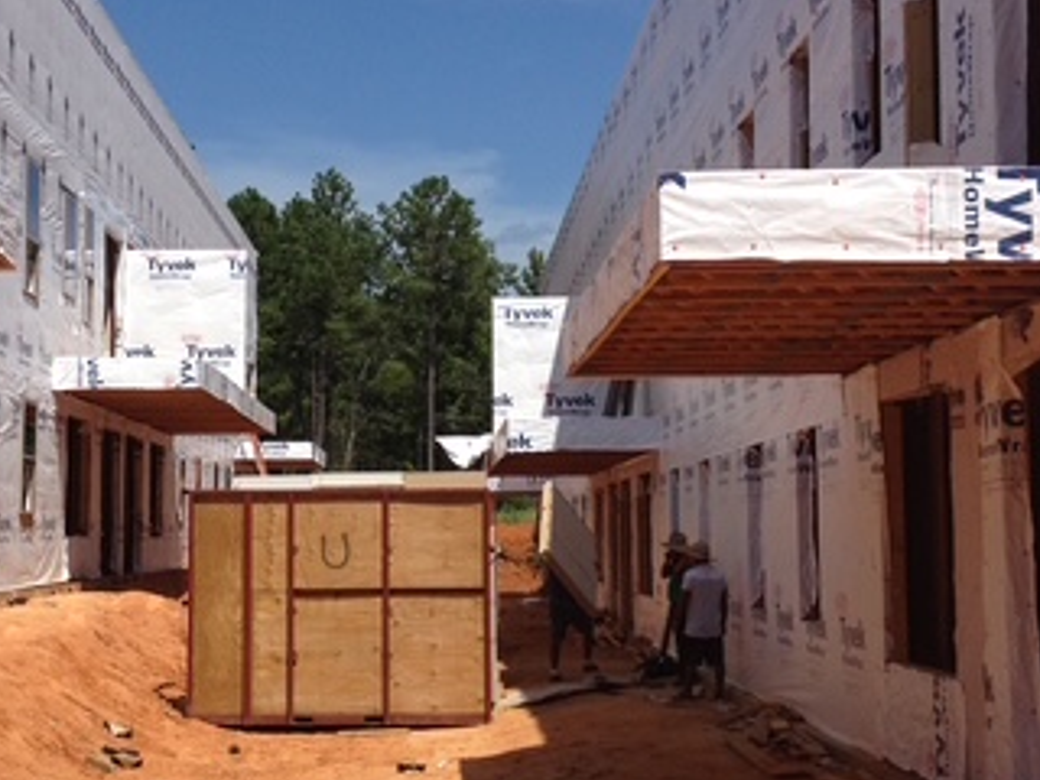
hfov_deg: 27.6
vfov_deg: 21.0
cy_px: 358
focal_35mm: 70
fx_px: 2103
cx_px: 364
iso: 50
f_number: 2.4
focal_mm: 4.28
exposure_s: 1/2762
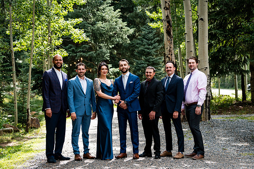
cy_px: 84
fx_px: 508
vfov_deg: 18.9
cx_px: 127
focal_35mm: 72
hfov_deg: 28.1
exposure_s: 1/800
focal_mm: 72
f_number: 3.5
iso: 160
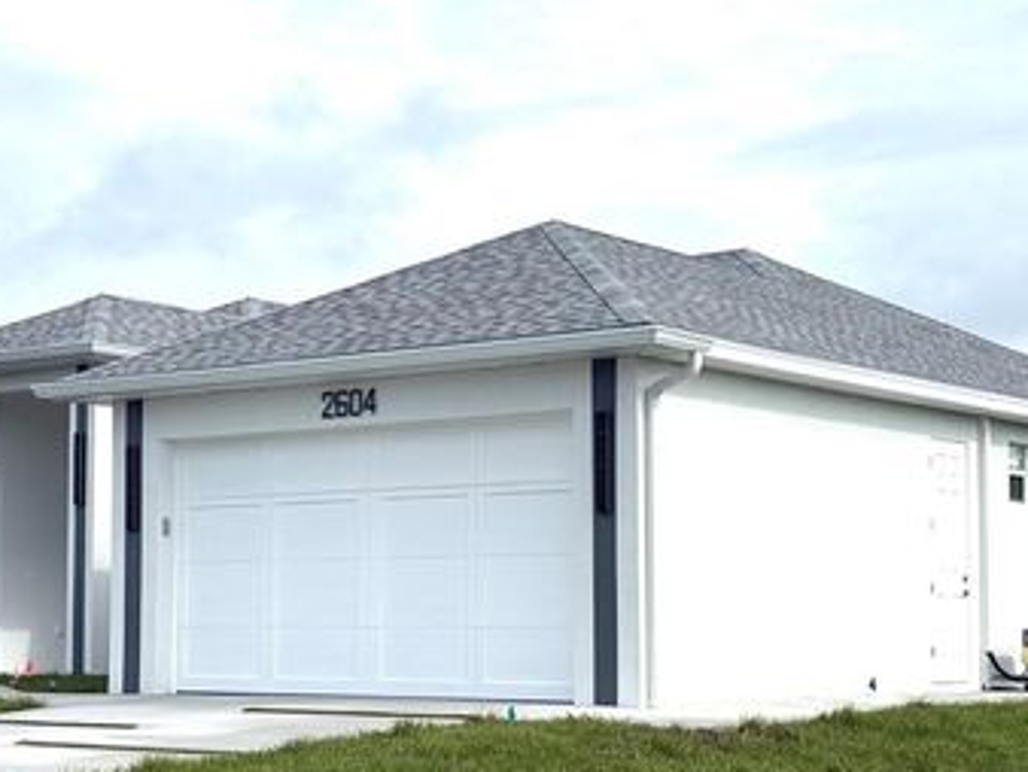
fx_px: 2110
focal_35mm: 71
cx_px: 523
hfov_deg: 27.4
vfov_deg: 20.7
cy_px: 515
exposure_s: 1/7874
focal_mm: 6.76
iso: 64
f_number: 1.78
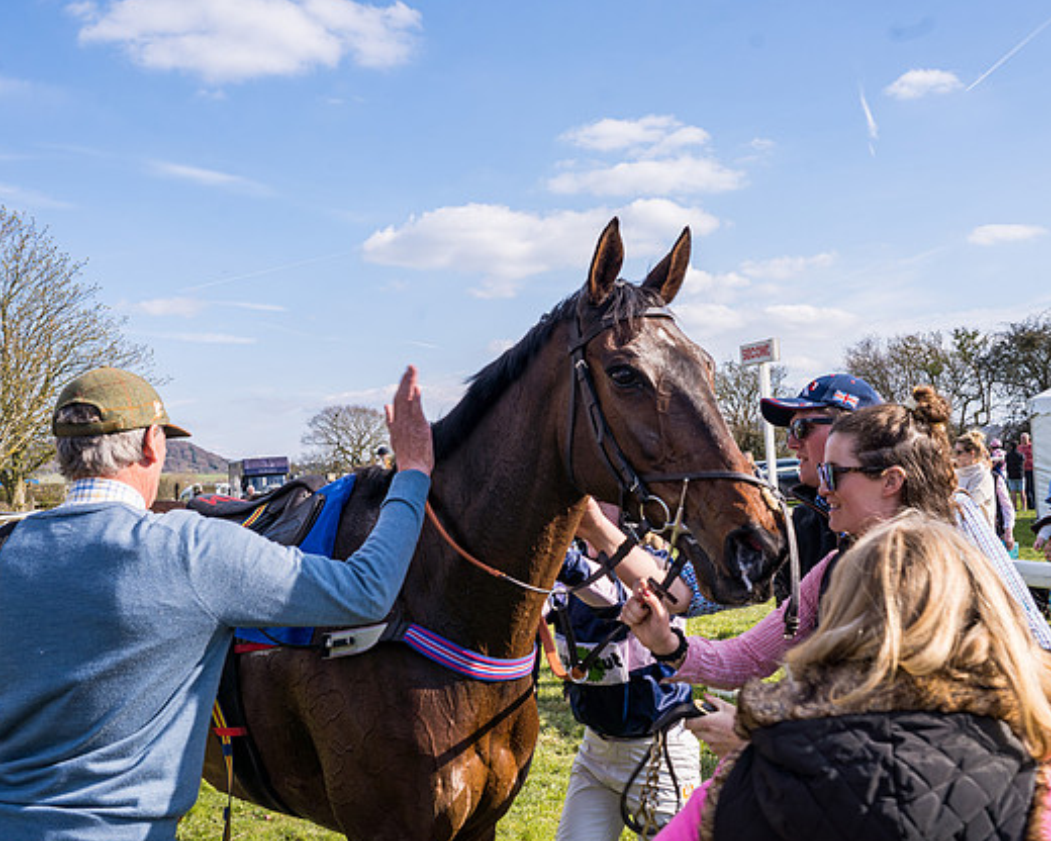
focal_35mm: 39
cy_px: 402
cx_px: 542
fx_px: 1213
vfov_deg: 38.2
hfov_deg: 46.8
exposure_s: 1/200
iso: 50
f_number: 8
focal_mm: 32
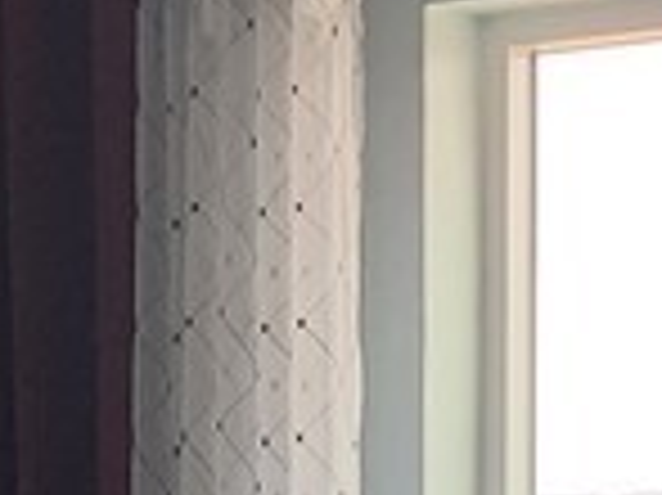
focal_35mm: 216
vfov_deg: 6.5
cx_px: 158
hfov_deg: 9.2
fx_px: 4127
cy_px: 1269
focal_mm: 3.3
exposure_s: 1/120
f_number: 2.4
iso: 50
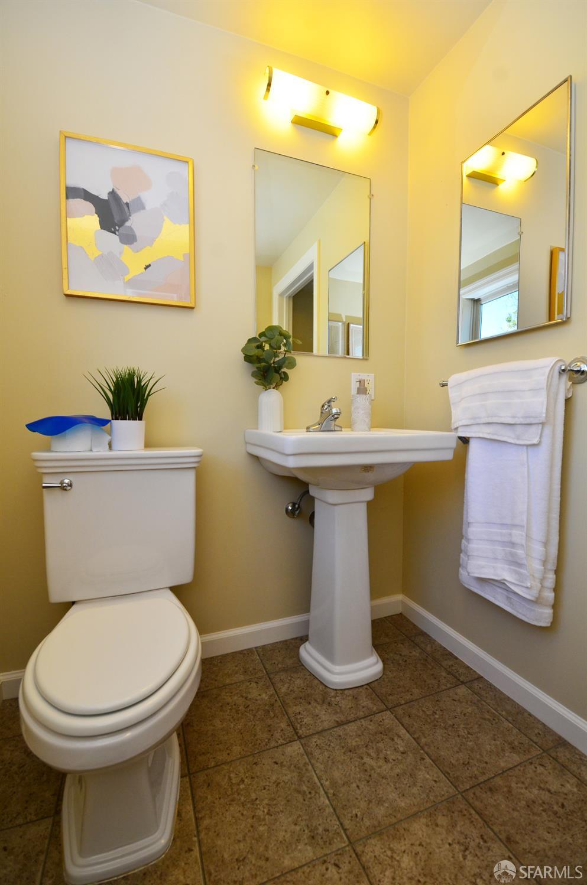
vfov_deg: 100.5
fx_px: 368
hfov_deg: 77.1
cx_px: 294
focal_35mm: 15
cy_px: 442
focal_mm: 10
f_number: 5.6
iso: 400
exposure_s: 1/125
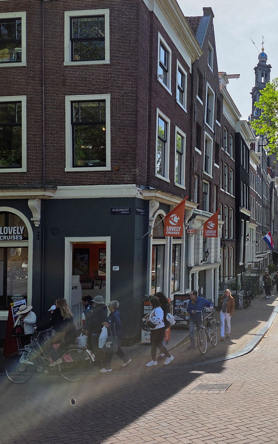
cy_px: 224
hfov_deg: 34.7
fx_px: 400
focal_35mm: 33
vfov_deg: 58.2
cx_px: 280
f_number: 1.8
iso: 80
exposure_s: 1/7891
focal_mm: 5.4
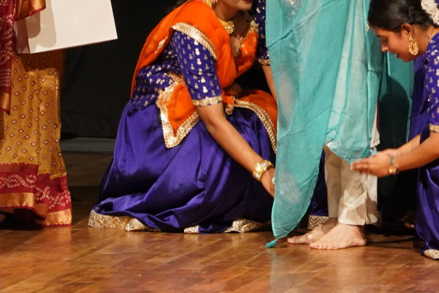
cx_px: 345
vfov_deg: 3.9
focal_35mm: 353
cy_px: -49
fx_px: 4304
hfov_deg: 5.8
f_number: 4.5
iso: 2000
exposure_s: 1/200
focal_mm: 103
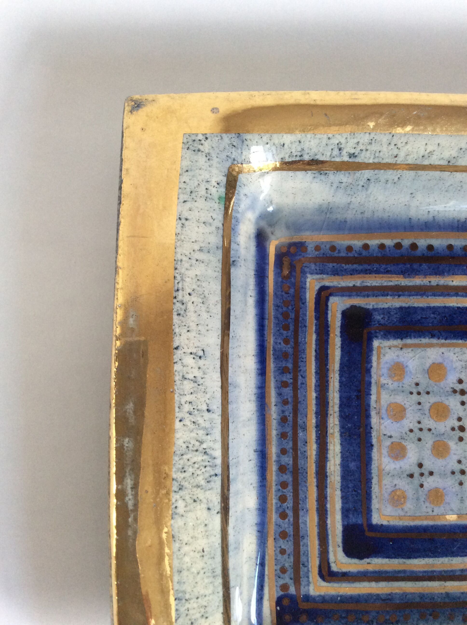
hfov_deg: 44.1
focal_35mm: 32
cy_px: 312
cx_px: 234
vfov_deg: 56.9
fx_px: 577
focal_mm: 3.3
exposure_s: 1/25
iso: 100
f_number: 2.4
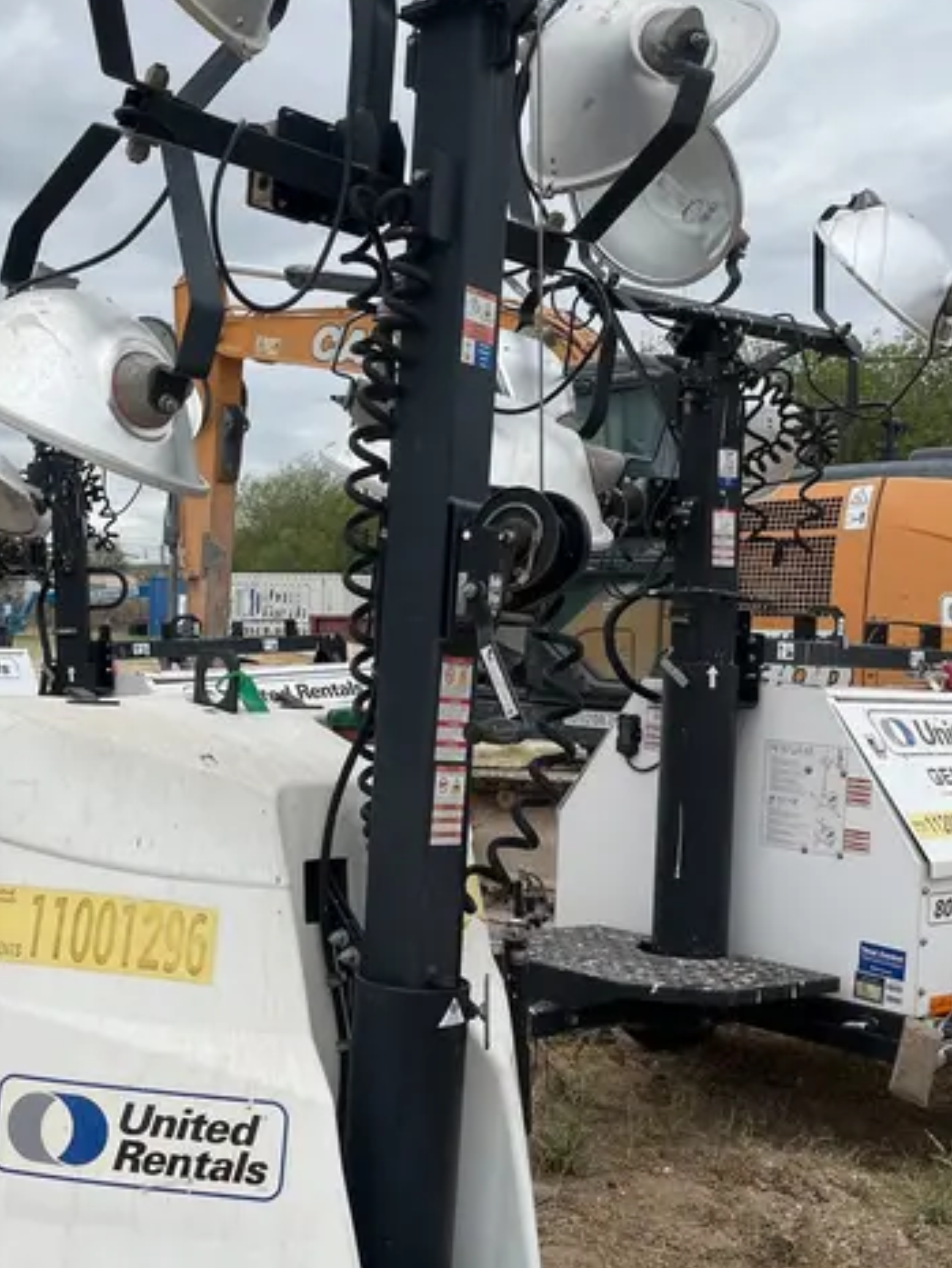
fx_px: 1503
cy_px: 609
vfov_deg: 45.8
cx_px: 289
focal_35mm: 41
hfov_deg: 34.7
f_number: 1.6
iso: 50
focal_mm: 5.1
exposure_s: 1/3521
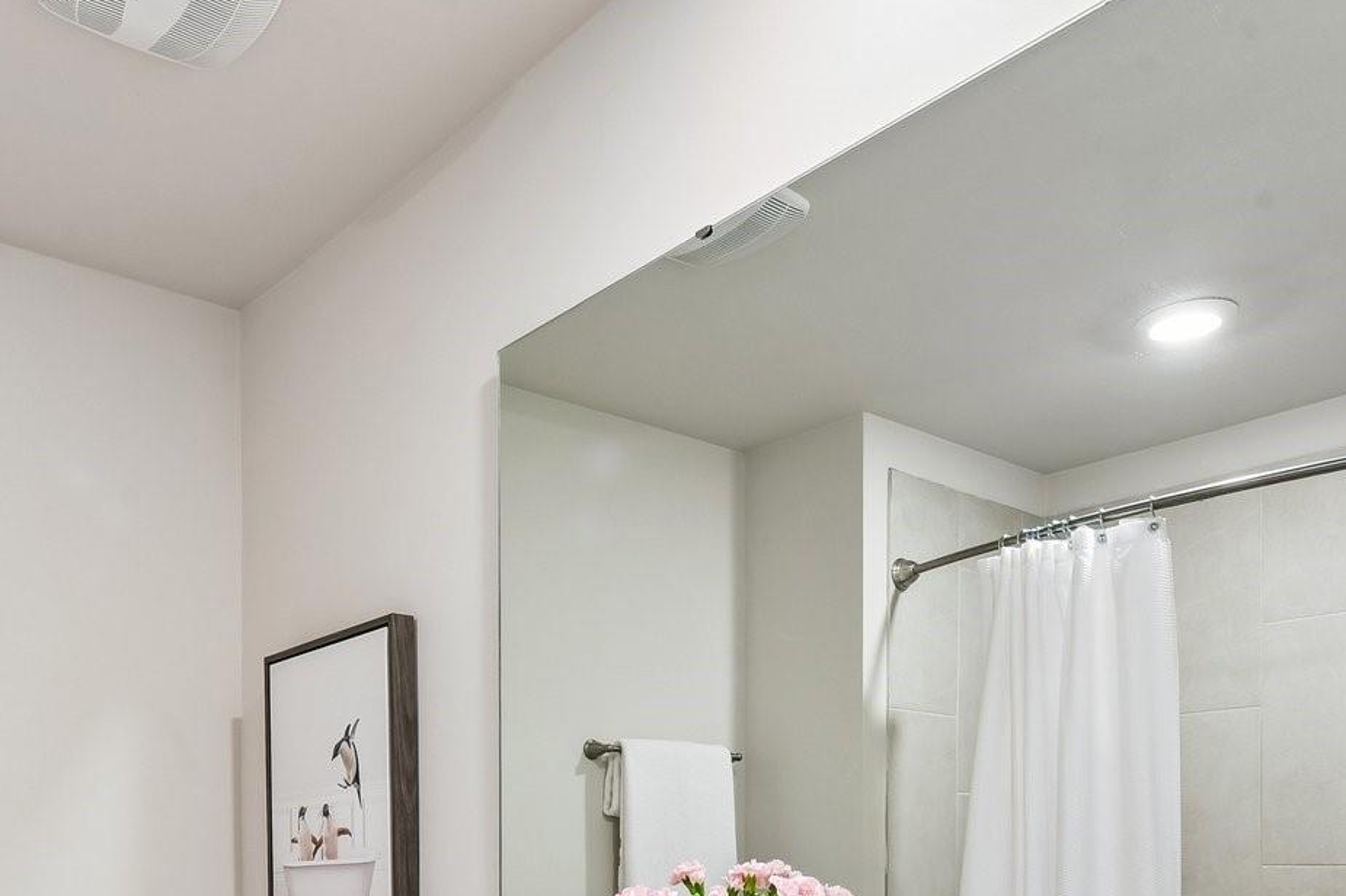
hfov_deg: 59.3
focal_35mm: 31
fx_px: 1159
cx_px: 477
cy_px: 856
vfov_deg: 38.4
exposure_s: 1/4
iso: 200
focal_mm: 14
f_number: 11
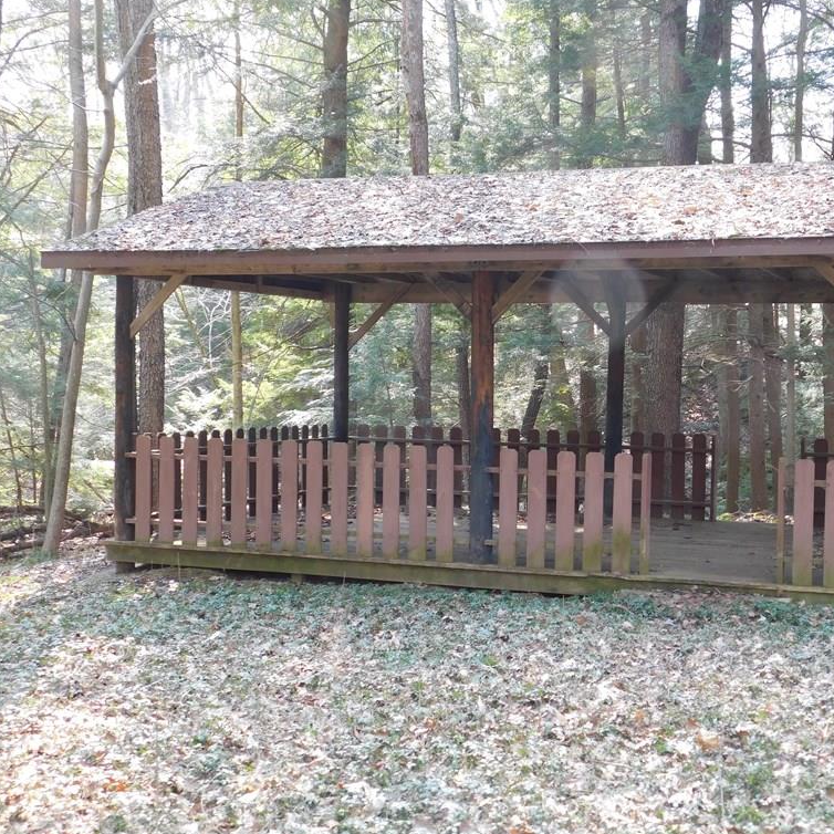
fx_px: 1308
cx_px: 560
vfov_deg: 35.4
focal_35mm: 48
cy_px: 417
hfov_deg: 35.0
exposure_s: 1/50
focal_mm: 7.1
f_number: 3.6
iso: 125
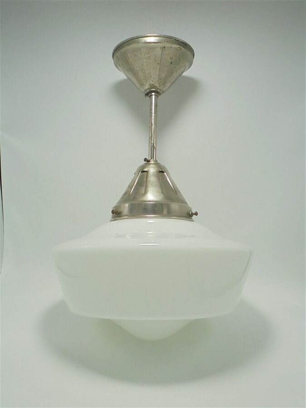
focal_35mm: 34
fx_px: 401
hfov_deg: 41.8
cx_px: 153
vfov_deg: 54.0
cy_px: 204
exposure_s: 1/80
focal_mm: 6.1
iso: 100
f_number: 4
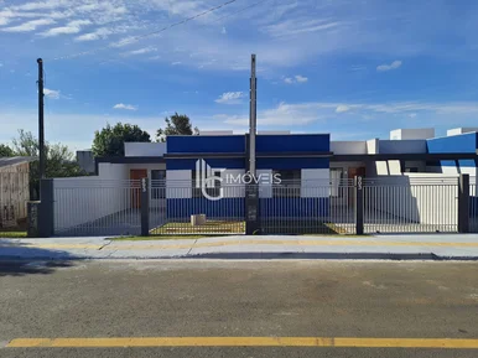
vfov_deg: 56.8
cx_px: 239
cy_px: 179
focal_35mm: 24
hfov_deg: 71.6
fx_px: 331
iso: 50
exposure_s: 1/1136
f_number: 1.8
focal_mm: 5.23
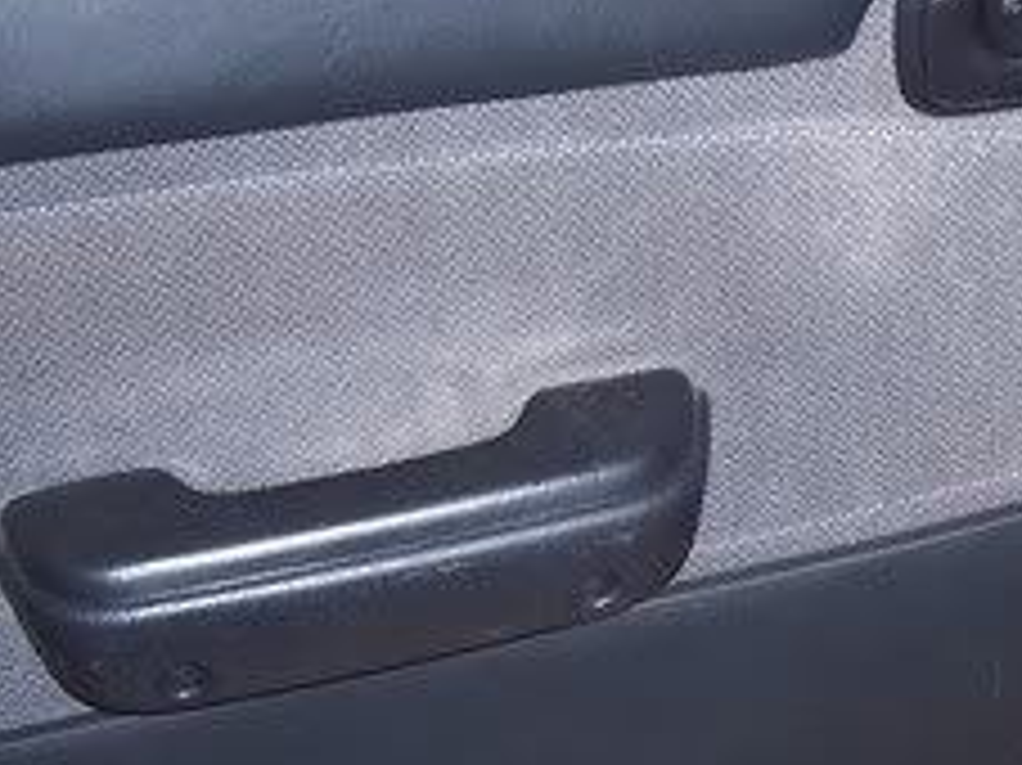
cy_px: 554
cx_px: 1220
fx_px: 2833
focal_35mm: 96
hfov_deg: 19.3
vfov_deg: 15.3
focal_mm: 5.6
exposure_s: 1/60
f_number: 2.7
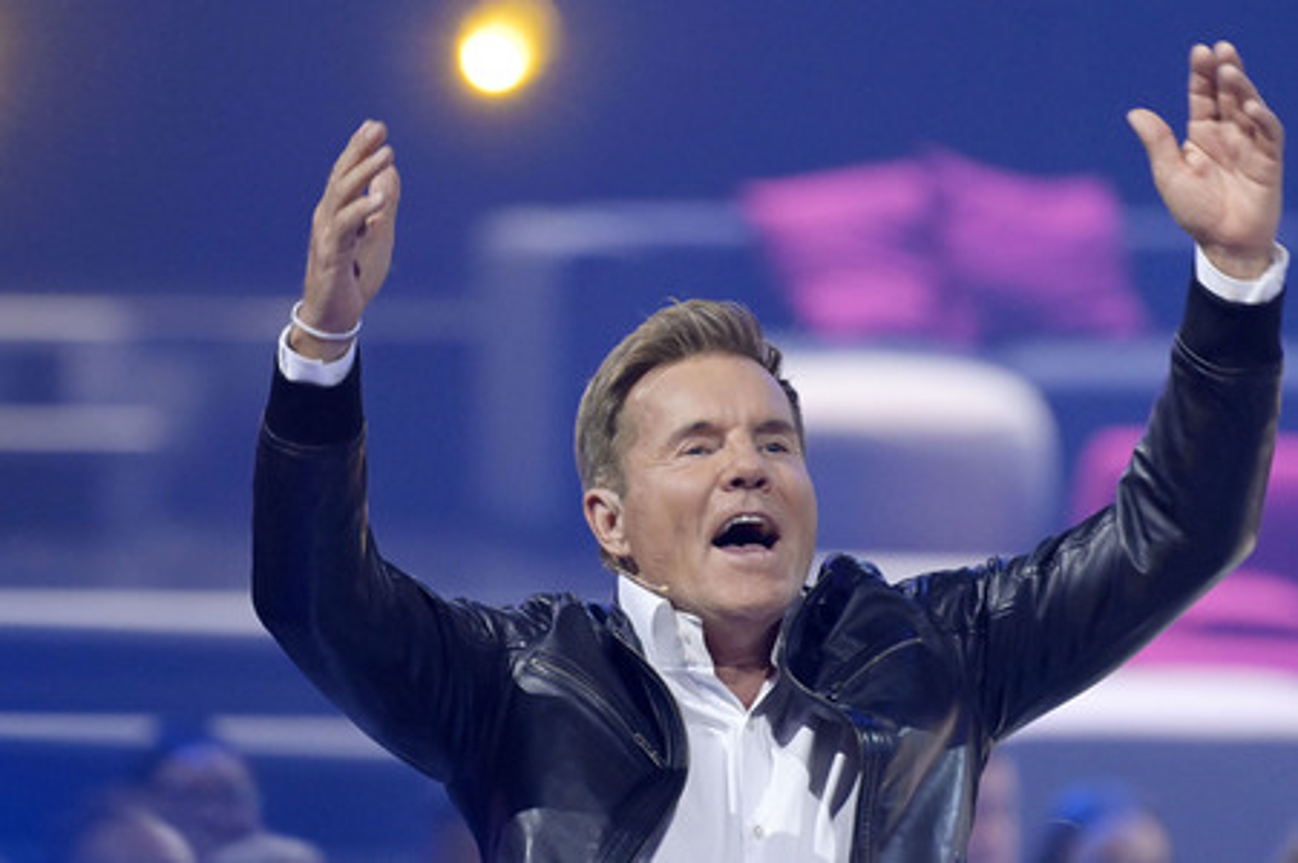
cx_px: 649
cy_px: 432
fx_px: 14772
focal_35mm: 410
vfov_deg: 3.3
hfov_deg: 5.0
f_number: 5.6
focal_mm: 410
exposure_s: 1/320
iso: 10000
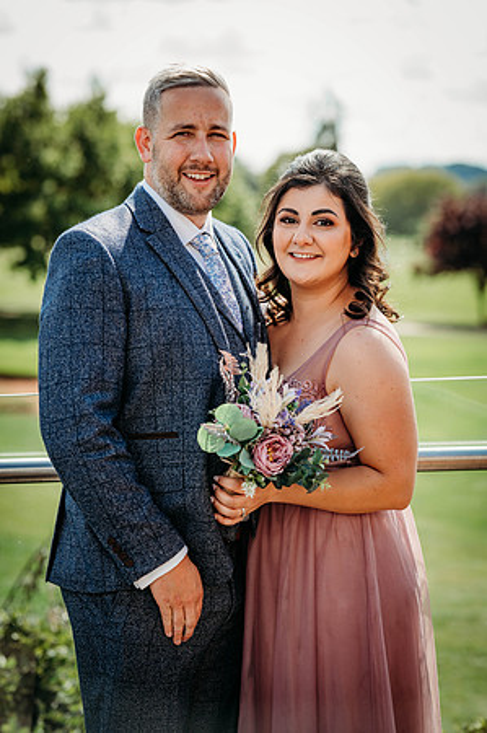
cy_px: 366
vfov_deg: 23.9
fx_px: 1729
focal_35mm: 85
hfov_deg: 16.0
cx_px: 244
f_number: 3.2
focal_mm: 85
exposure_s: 1/640
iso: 100
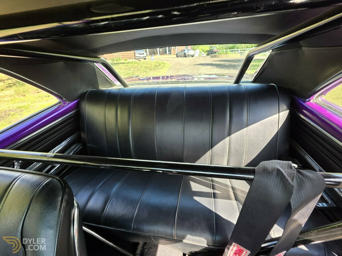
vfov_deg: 89.9
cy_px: 128
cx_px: 171
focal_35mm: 13
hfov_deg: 106.2
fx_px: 128
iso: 50
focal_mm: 2.2
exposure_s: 1/120
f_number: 1.9
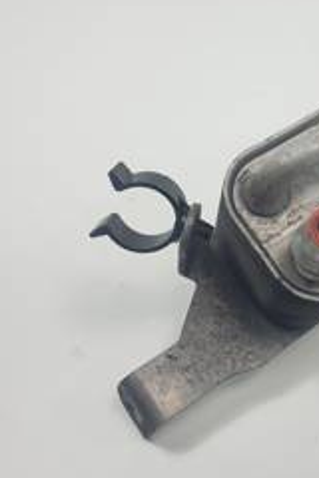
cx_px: 331
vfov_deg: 43.5
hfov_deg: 27.8
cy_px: 209
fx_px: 598
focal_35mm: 45
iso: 50
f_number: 2.4
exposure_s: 1/264
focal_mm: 4.3
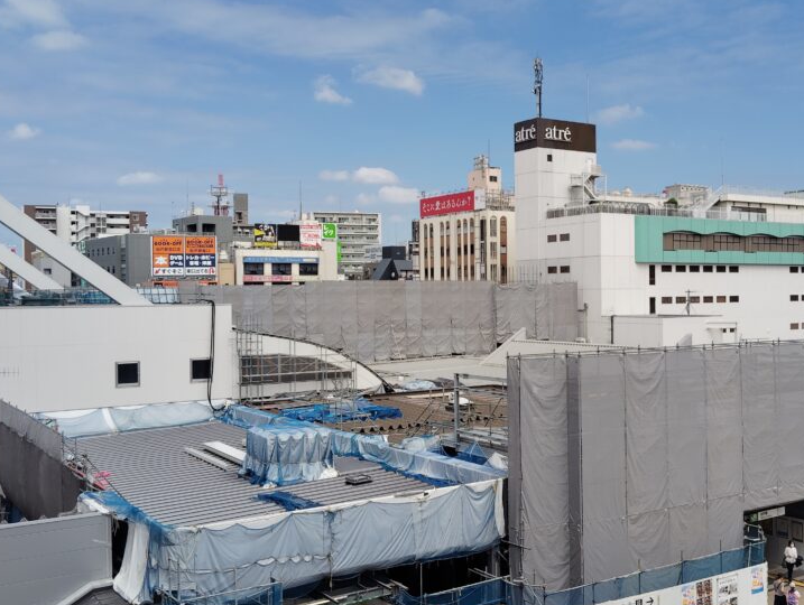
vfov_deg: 36.0
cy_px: 311
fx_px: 930
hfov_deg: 46.3
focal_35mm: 40
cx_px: 511
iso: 50
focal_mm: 4.22
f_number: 1.8
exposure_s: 1/835
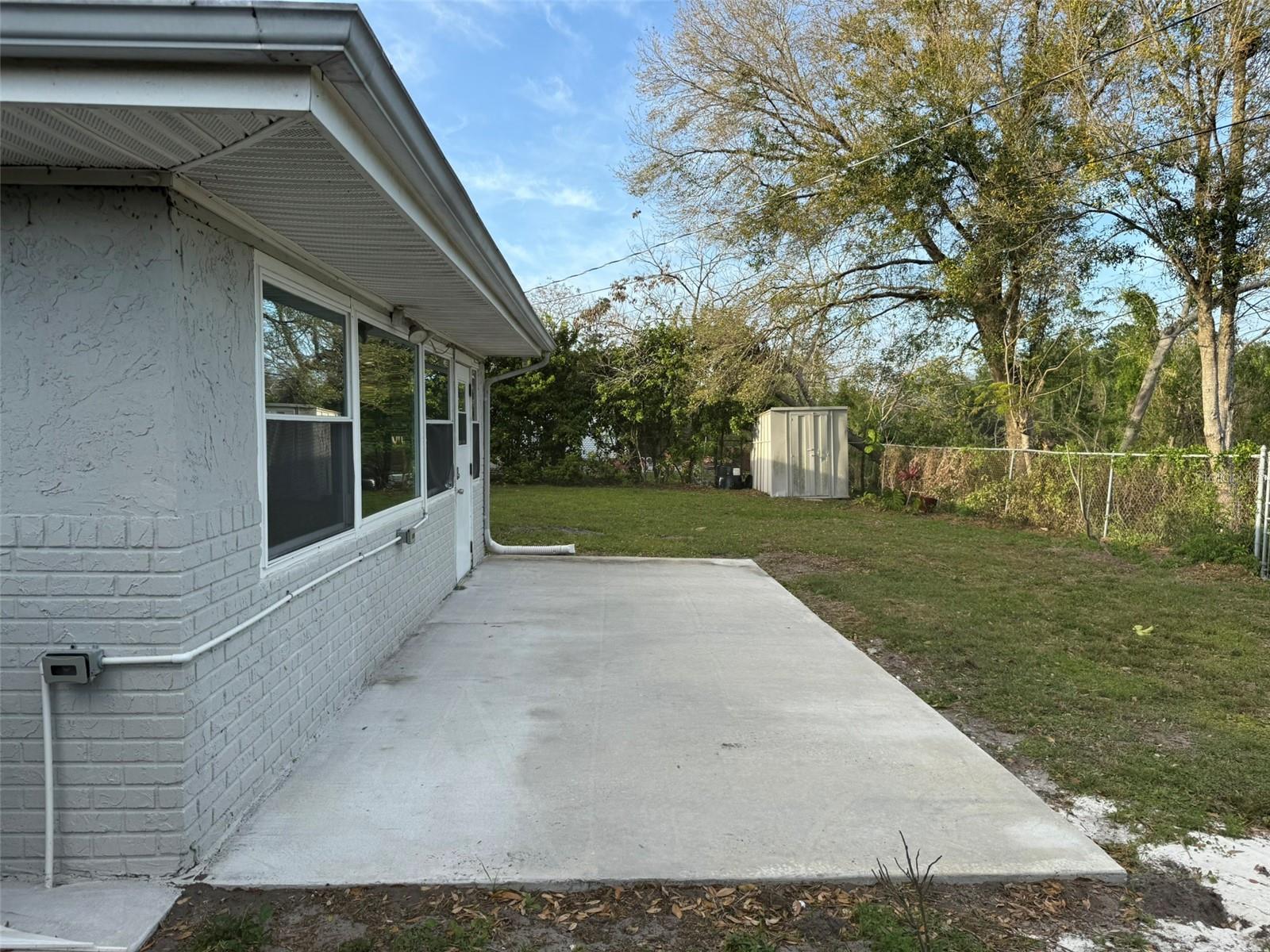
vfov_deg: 56.8
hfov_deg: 71.6
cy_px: 476
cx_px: 635
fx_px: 881
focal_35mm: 24
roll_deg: -0.7
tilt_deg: -3.6
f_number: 1.78
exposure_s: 1/1361
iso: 80
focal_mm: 6.76
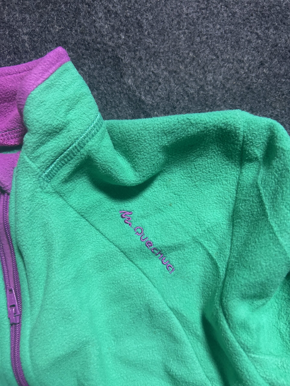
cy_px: 193
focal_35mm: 26
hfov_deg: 53.1
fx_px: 290
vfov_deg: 67.3
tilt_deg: -57.3
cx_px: 145
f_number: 1.5
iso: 250
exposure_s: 1/50
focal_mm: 5.7
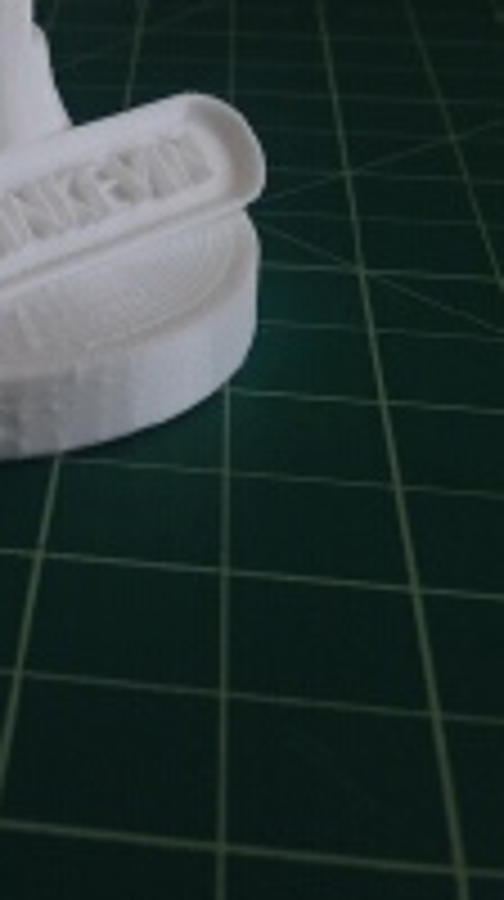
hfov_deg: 16.3
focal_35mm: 72
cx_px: -36
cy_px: 32
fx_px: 1716
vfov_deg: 27.9
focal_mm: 4.12
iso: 64
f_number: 2.4
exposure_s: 1/120
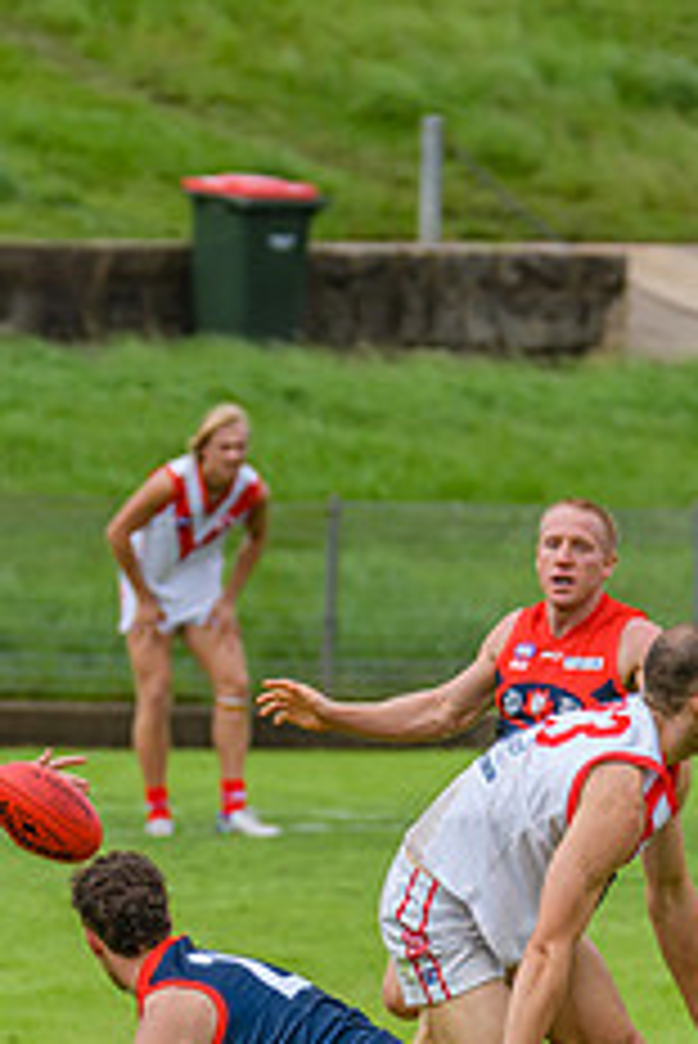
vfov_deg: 2.7
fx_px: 22185
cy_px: 738
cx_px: 44
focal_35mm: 764
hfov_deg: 1.8
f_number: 6.3
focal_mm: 290
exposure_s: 1/2500
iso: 800
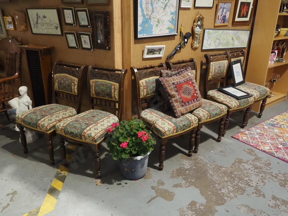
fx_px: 250
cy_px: 108
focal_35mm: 30
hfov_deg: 60.0
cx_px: 144
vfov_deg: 46.8
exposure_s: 1/60
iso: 1600
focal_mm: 15
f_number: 5.6
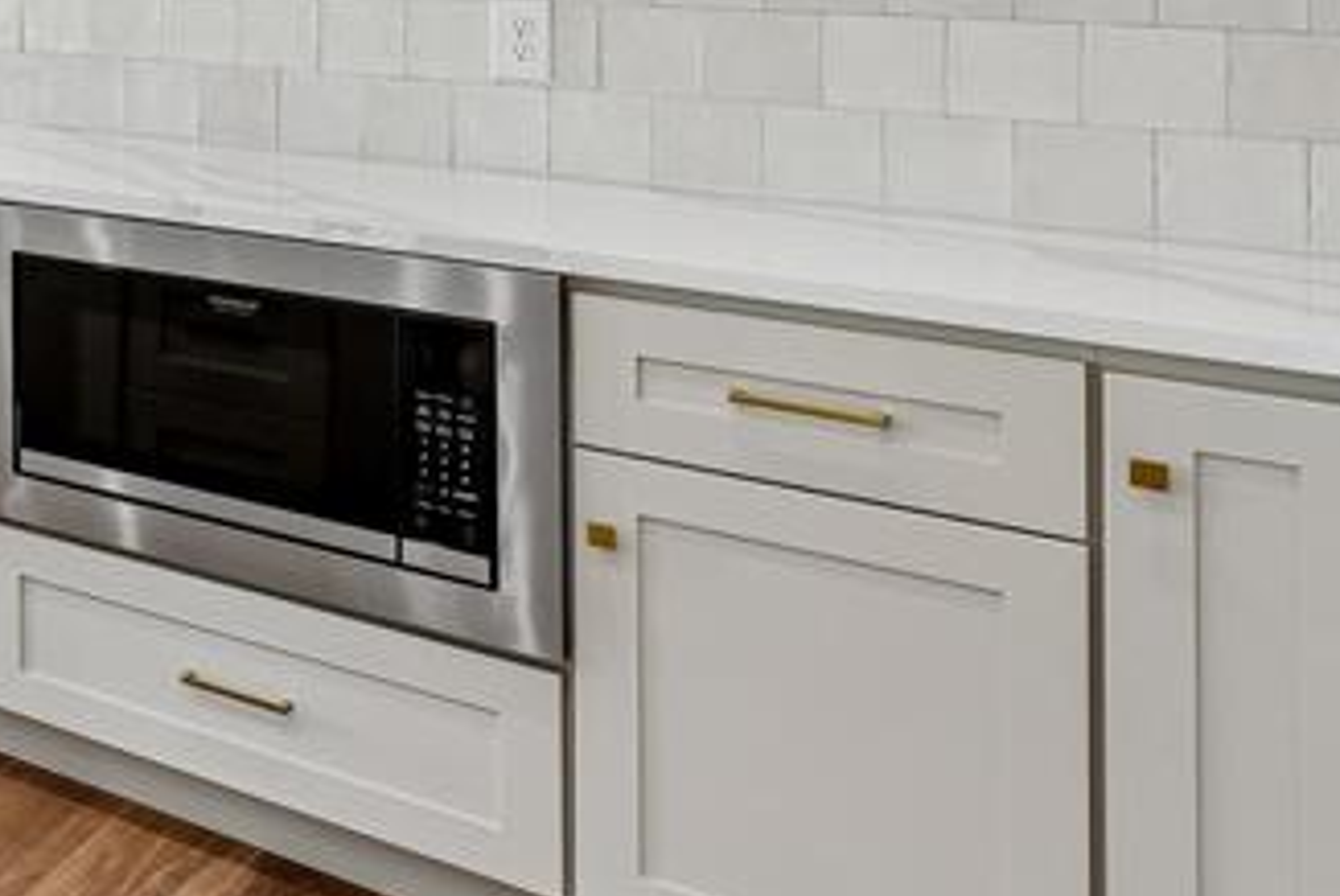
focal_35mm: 47
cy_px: -123
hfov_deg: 29.5
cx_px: -569
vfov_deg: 26.2
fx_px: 1751
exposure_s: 1/40
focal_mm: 10
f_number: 6.3
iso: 125
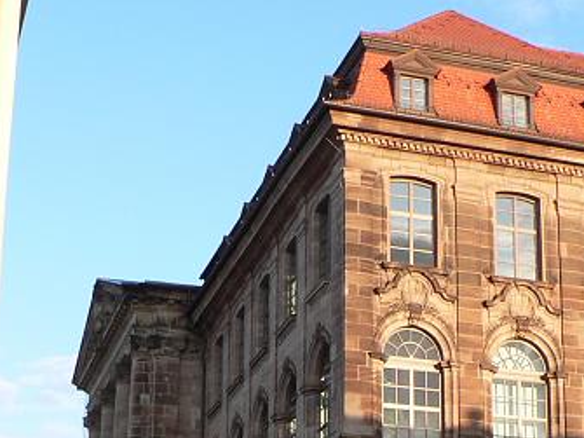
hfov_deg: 22.7
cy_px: 464
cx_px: 361
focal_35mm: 86
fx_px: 1450
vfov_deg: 16.7
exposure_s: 1/125
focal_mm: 6
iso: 80
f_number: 4
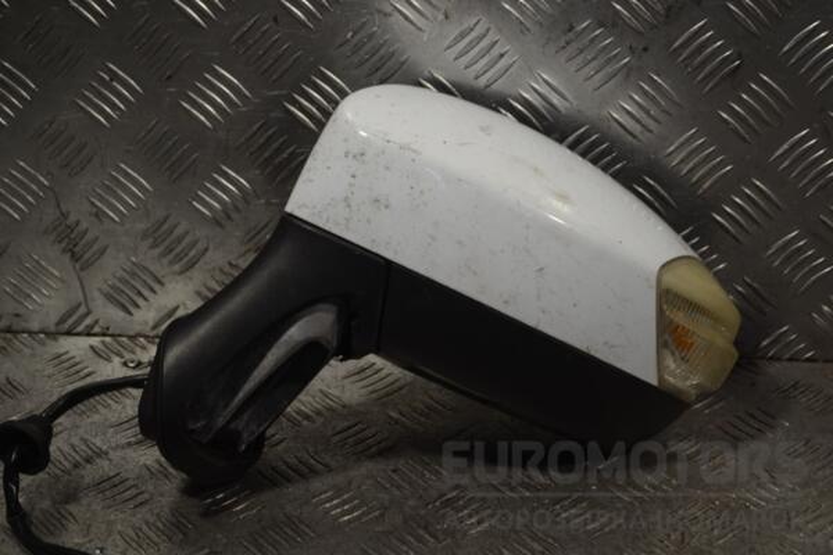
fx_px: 1735
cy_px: 278
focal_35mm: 75
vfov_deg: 18.2
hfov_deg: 27.0
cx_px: 416
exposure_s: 1/60
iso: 100
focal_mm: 50
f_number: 5.6
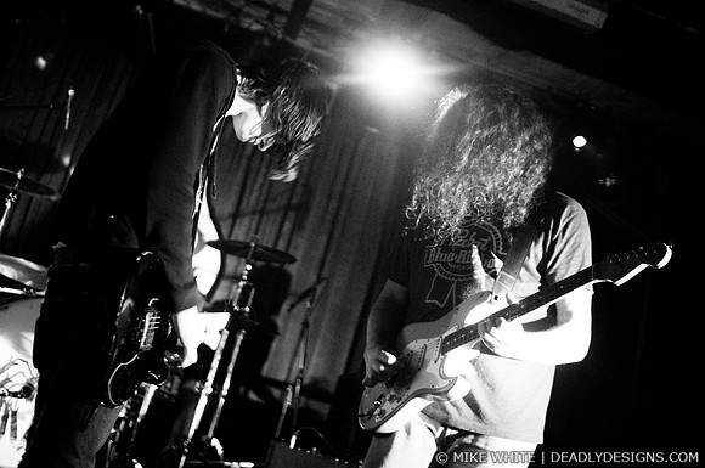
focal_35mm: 45
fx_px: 880
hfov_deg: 43.7
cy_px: 234
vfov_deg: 29.8
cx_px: 352
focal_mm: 30
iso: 1000
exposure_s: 1/50
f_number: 1.8
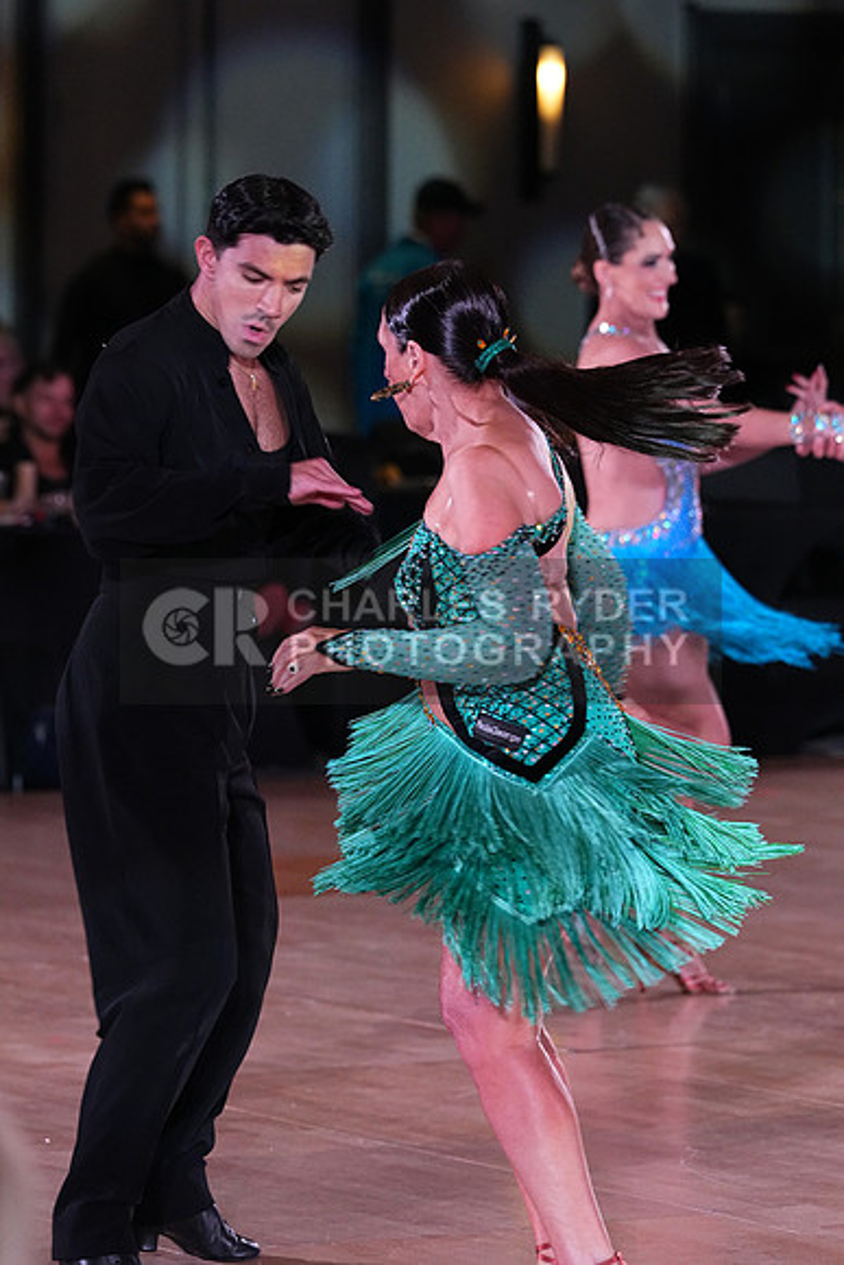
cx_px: 422
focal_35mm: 200
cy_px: 632
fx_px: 7029
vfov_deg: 10.3
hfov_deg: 6.9
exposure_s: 1/320
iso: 6400
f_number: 5.6
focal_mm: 200
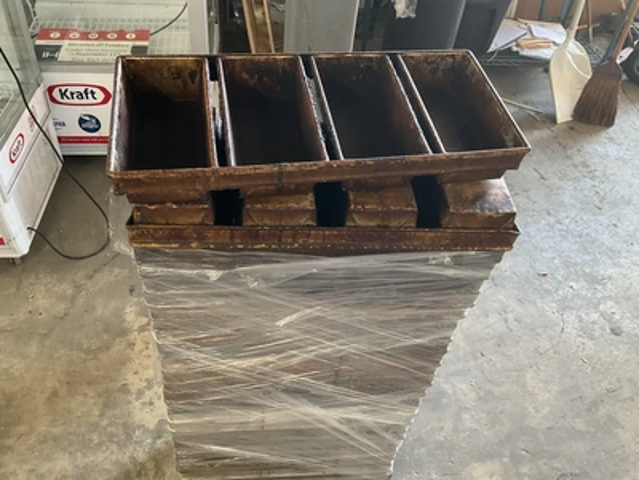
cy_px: 240
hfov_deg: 61.7
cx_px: 320
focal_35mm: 29
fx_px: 535
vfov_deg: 48.2
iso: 160
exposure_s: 1/60
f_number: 1.8
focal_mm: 3
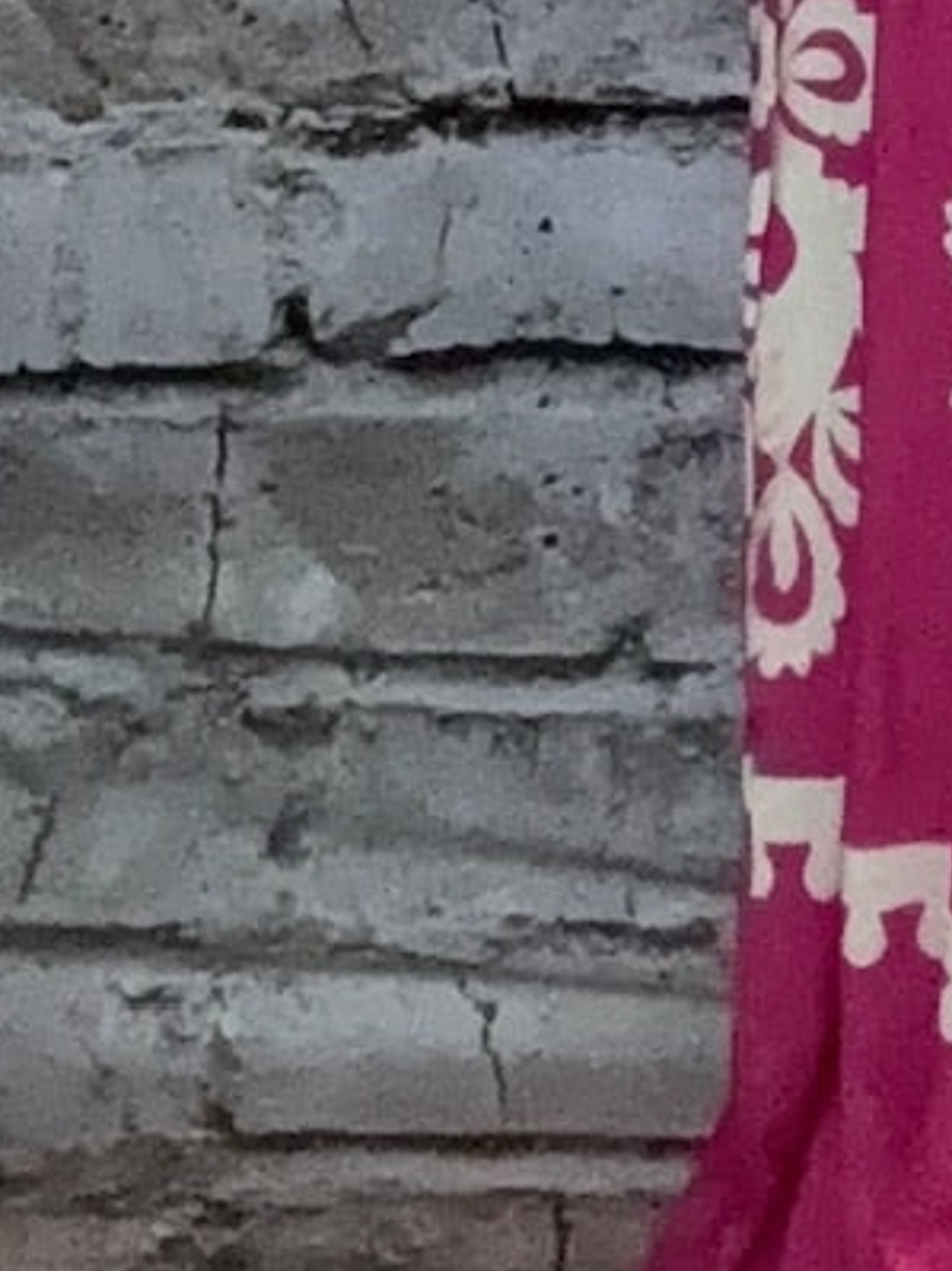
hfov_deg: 9.4
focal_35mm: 154
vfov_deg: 10.7
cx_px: 1430
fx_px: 5650
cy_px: -1937
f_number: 1.9
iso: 250
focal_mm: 2.69
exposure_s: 1/50
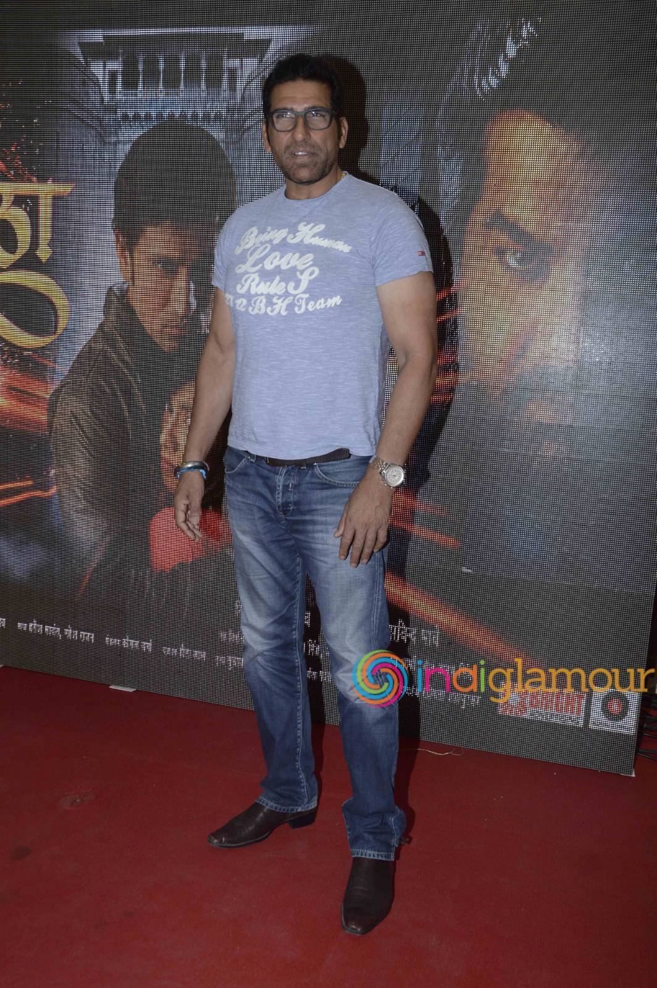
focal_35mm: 36
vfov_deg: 53.2
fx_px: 987
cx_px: 328
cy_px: 494
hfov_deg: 36.8
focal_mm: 24
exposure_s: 1/160
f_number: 6.3
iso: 400
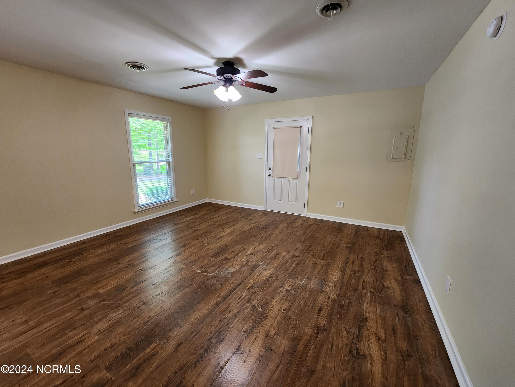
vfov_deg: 89.9
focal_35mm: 13
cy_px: 194
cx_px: 258
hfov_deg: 106.2
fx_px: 193
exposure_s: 1/60
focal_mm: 2.2
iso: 320
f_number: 2.2
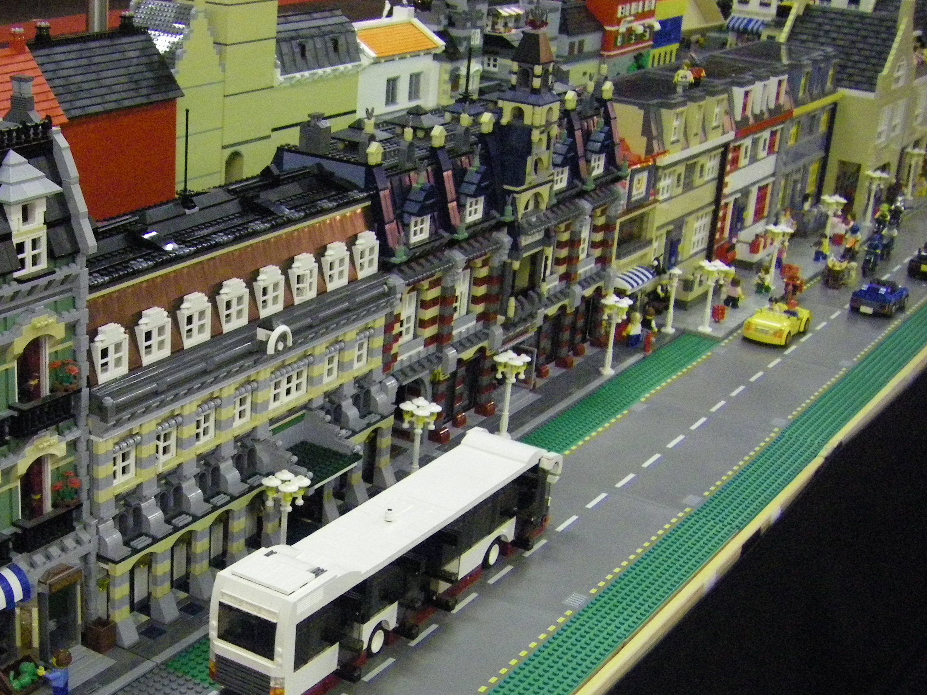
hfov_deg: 33.7
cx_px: 245
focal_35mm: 56
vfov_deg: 25.9
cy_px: 476
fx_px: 1500
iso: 800
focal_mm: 6.3
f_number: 3.5
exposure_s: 1/15
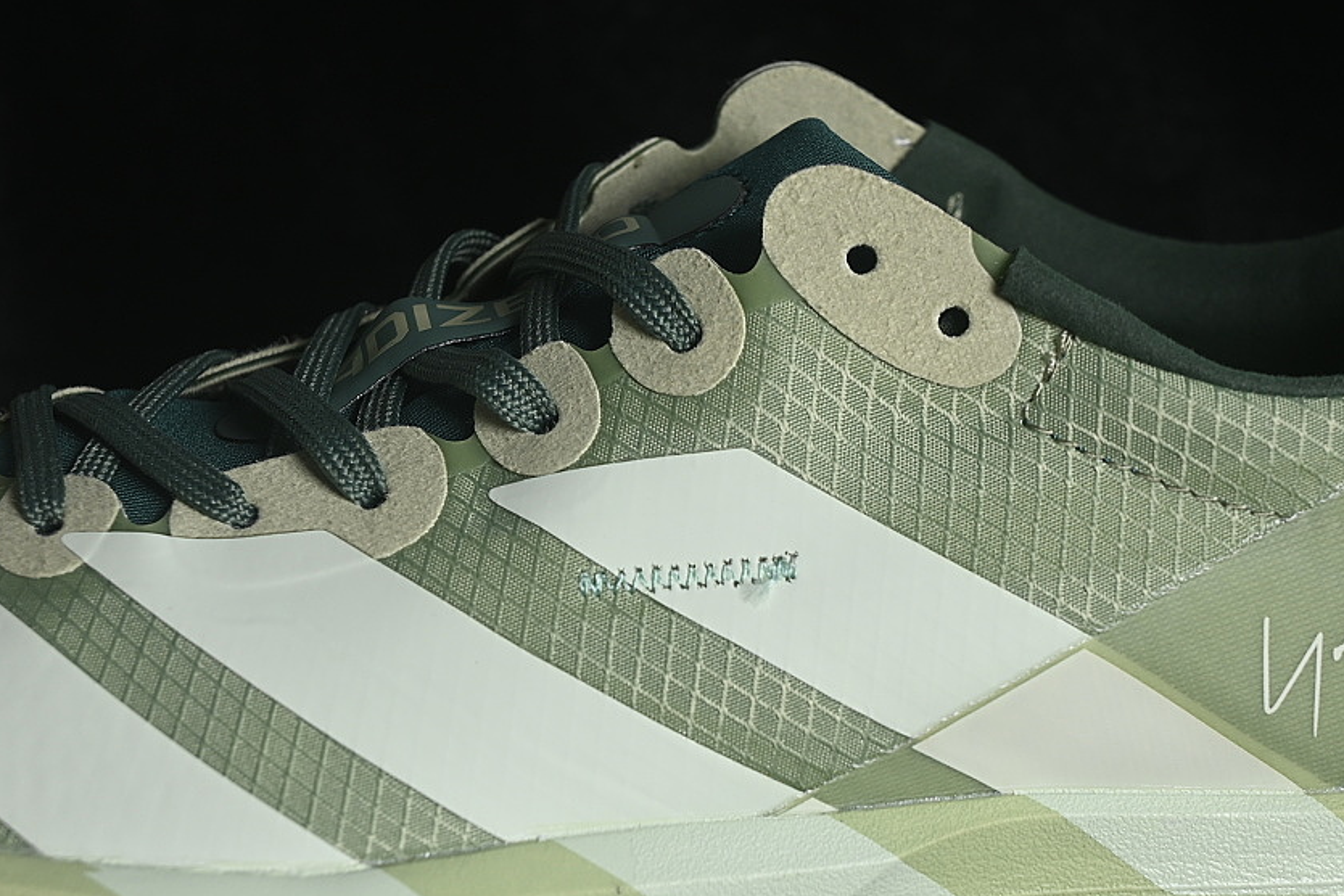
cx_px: 752
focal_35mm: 97
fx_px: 3622
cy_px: 539
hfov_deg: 21.0
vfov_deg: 14.1
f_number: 7.1
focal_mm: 50
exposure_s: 1/80
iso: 160
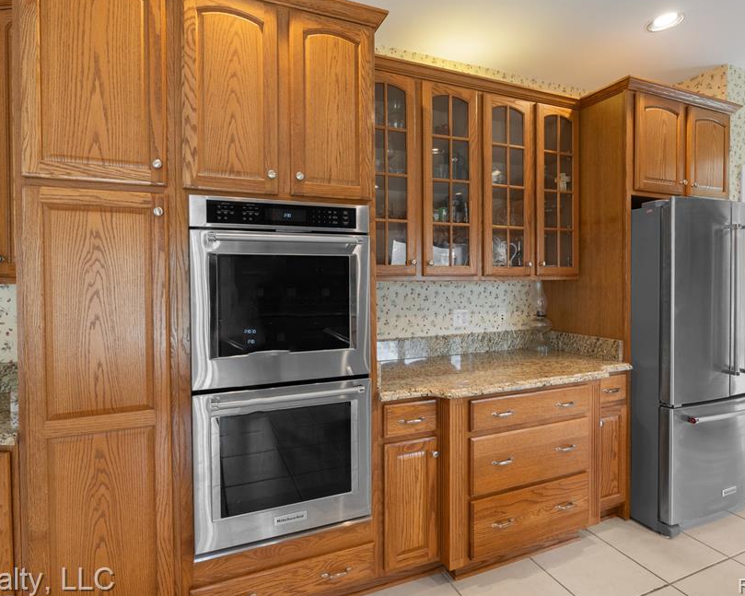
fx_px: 419
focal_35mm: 19
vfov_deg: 70.8
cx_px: 360
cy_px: 286
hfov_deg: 83.3
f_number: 10
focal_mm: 16
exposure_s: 1/2.5
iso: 250
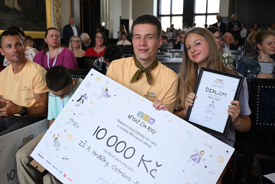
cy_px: 92
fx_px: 275
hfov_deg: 53.1
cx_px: 138
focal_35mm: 36
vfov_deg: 36.9
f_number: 4.5
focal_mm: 36
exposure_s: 1/800
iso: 4000
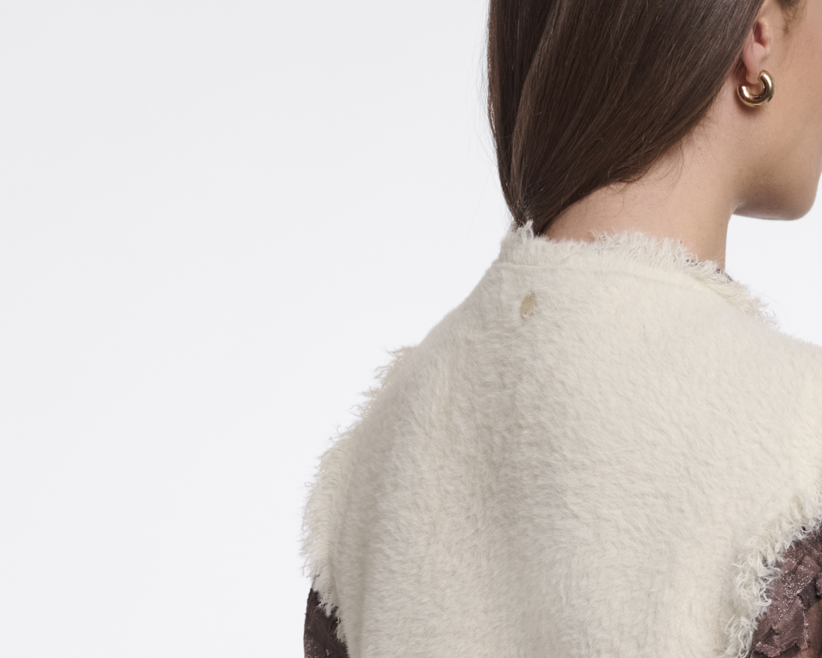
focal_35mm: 156
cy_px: 747
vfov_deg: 9.8
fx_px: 3795
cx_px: 640
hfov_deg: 12.3
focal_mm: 64
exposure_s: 1/160
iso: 125
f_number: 8
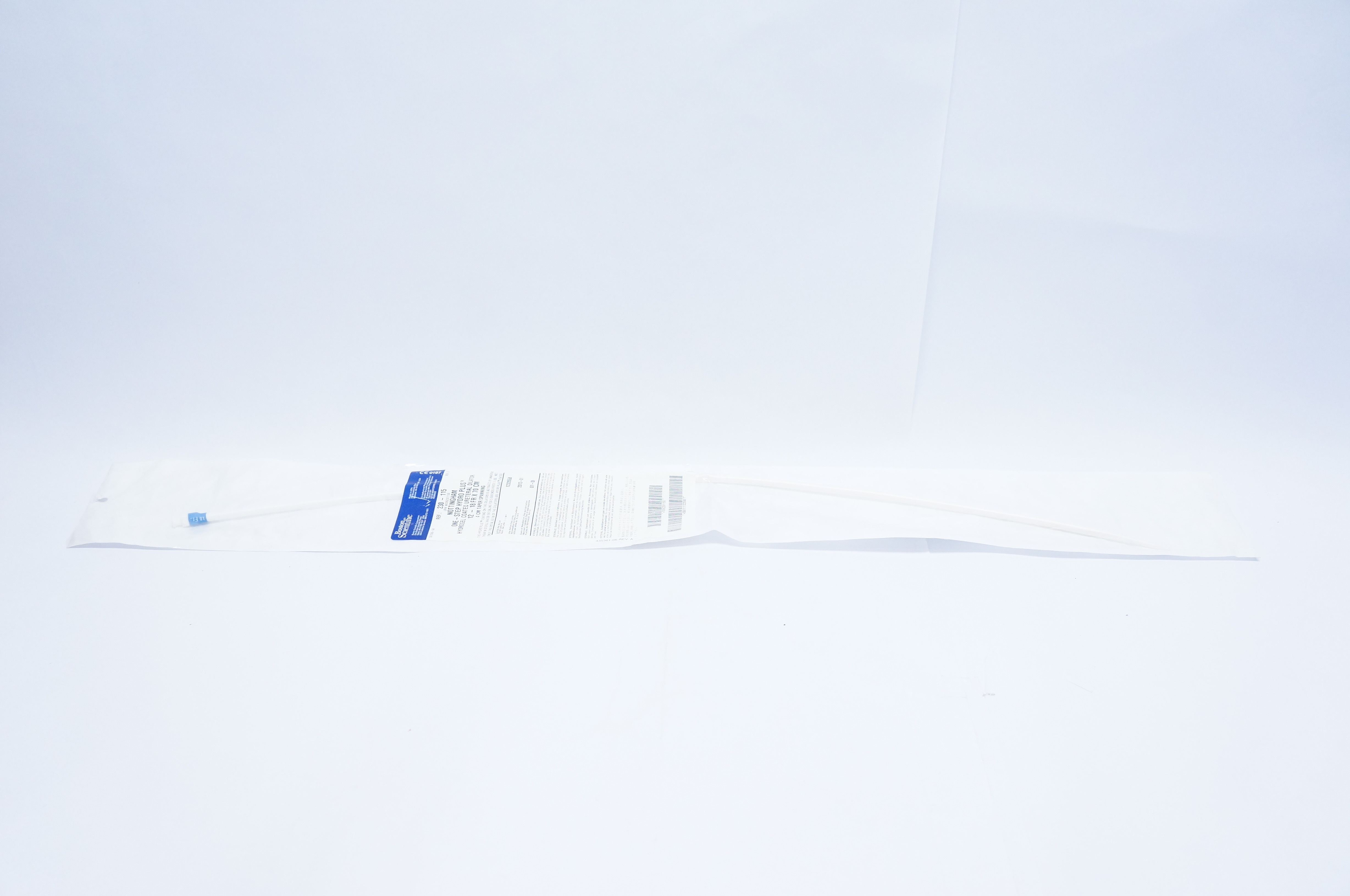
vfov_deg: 45.6
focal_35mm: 28
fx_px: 1068
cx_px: 675
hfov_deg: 64.6
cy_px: 448
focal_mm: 19
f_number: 4.5
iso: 1600
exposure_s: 1/160
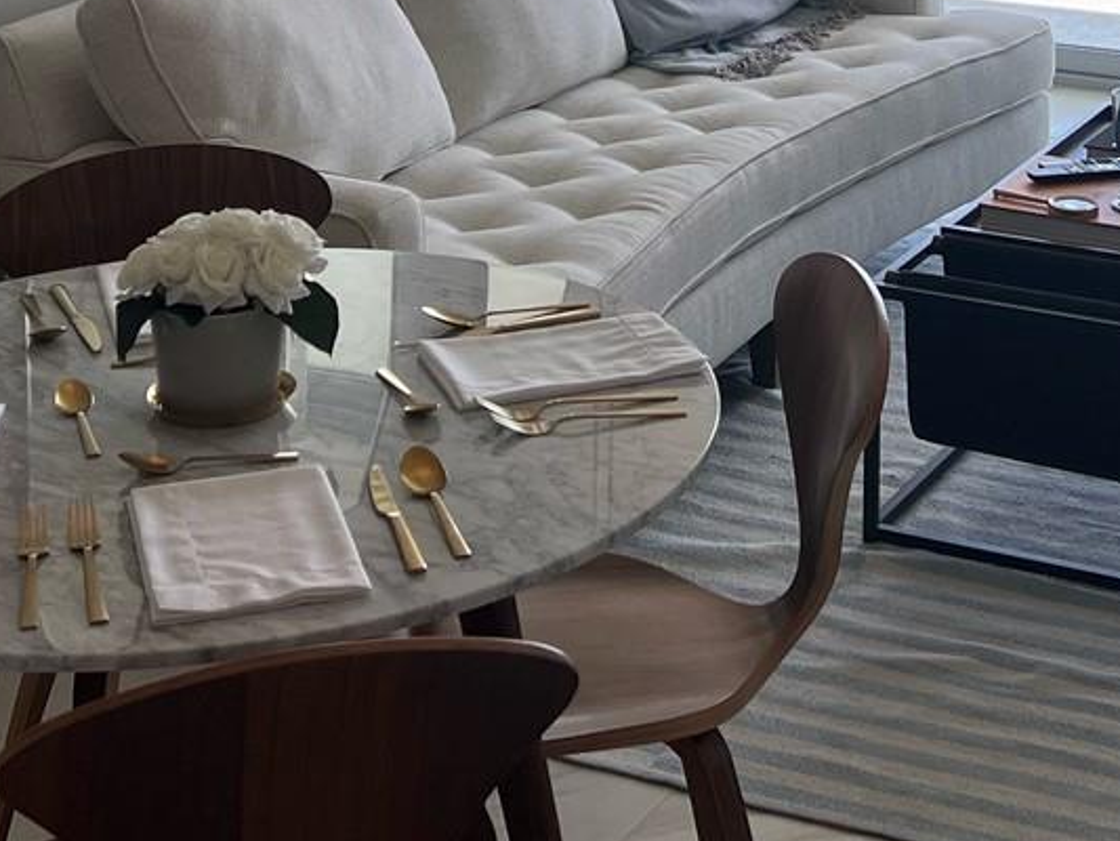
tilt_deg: -4.6
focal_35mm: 78
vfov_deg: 17.3
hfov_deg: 24.7
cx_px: 849
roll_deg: -0.3
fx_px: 2524
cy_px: -353
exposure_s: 1/581
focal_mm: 5.7
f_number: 1.5
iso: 50
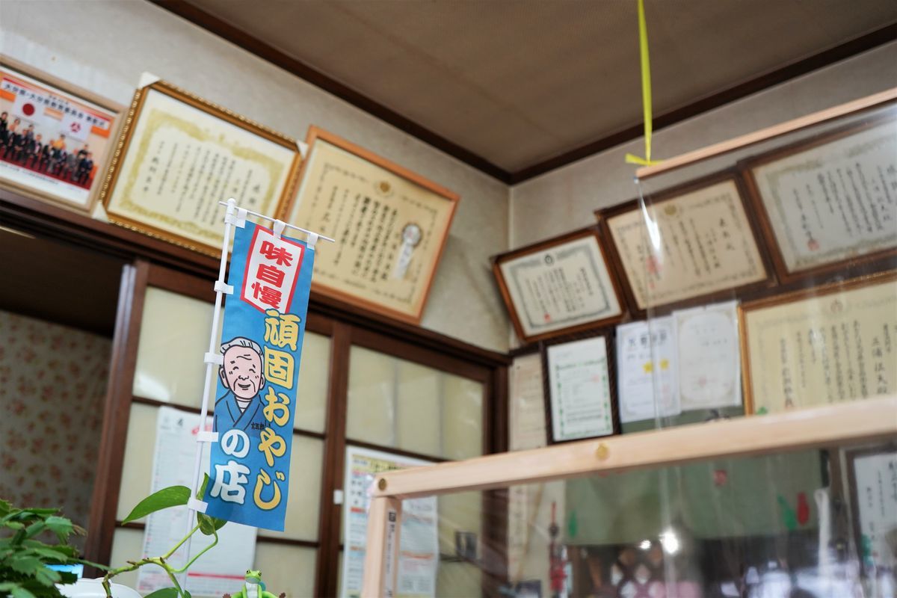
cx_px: 448
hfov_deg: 51.9
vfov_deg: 35.9
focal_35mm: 37
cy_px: 299
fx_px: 922
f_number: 4
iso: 1000
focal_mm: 37
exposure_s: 1/160
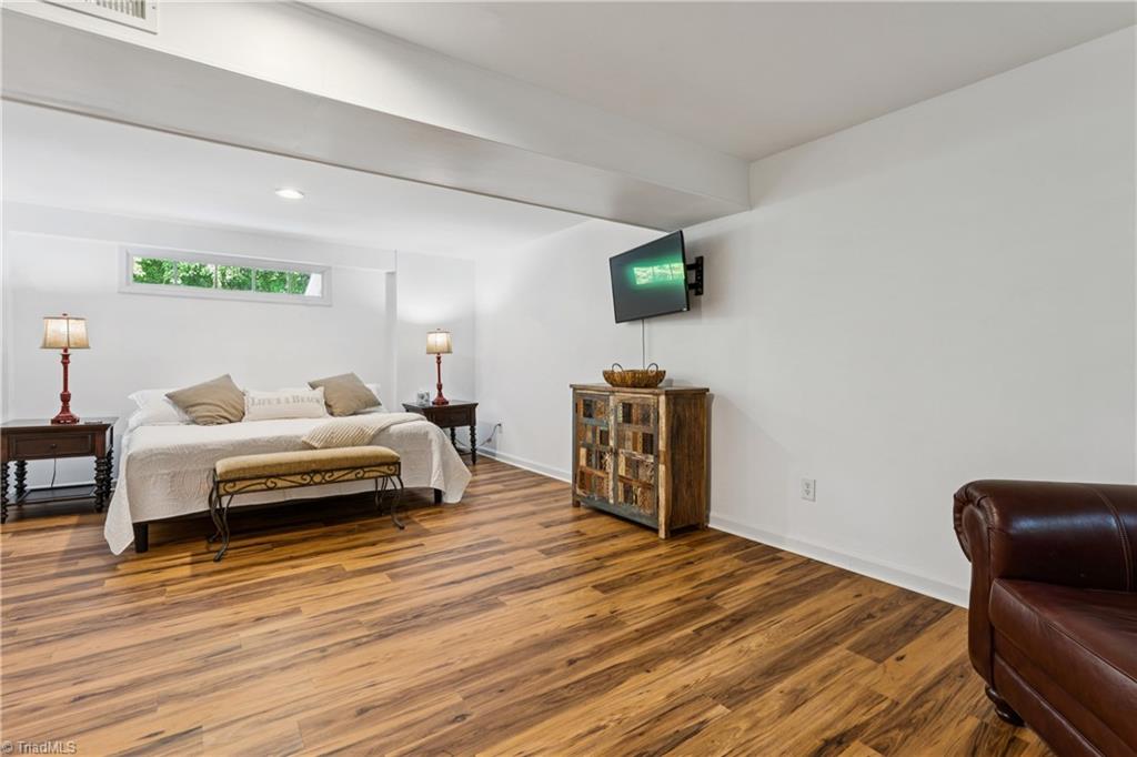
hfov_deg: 94.0
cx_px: 568
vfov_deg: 71.0
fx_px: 530
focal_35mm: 17
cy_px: 378
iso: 200
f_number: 13
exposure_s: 1
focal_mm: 16.8
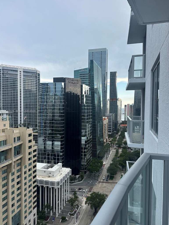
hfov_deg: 54.9
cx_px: 88
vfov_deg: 69.4
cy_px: 111
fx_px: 163
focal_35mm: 25
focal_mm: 6.86
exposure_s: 1/836
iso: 80
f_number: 1.78
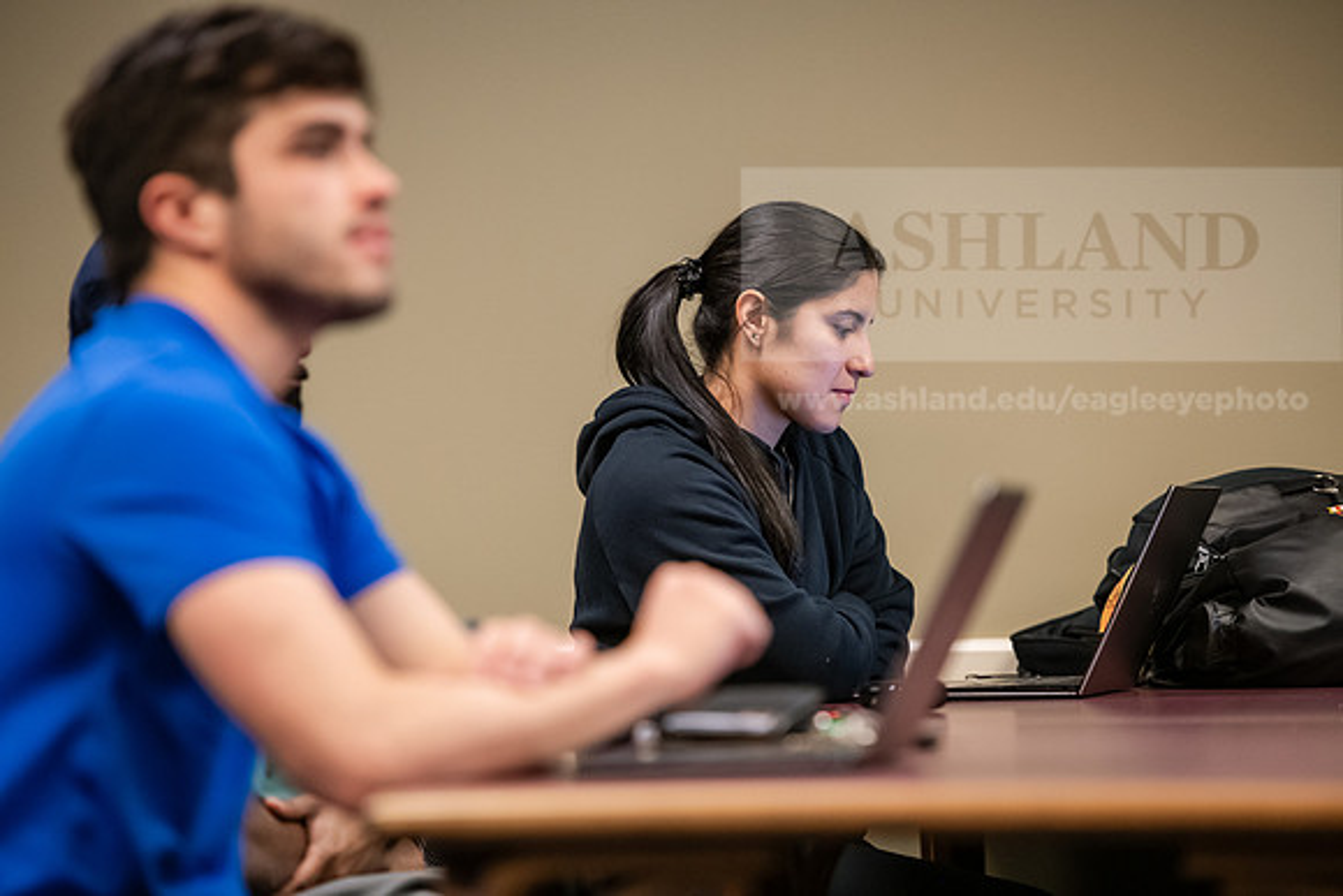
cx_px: 672
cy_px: 448
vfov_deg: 8.6
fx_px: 5970
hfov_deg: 12.8
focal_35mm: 160
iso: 2500
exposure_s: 1/200
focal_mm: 160
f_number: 3.2
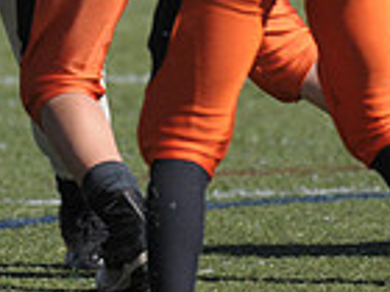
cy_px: -177
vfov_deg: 1.0
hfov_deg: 1.4
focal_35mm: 1436
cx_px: 78
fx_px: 16179
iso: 640
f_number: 4
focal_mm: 240
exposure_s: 1/4000
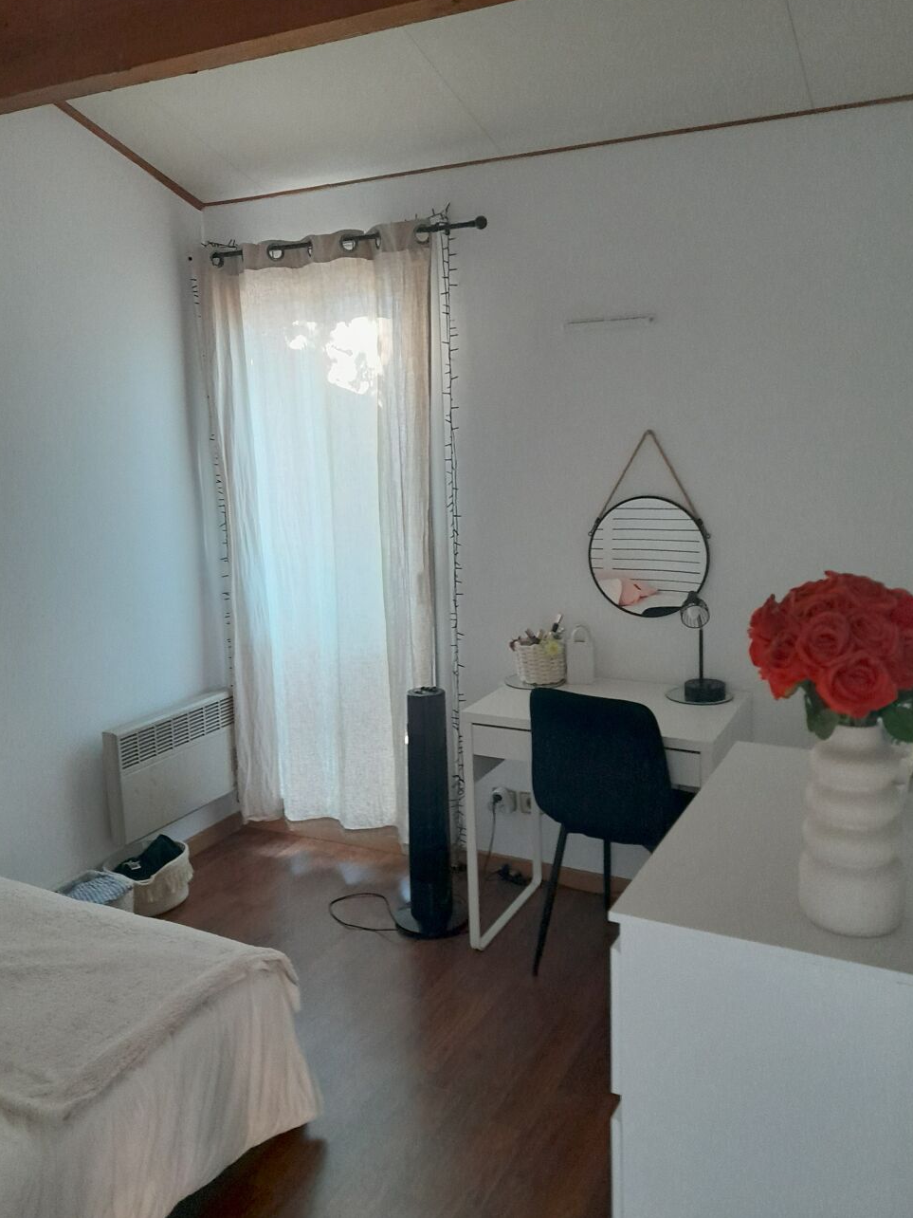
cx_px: 470
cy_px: 588
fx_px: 950
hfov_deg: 51.3
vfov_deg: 65.3
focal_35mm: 27
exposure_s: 1/33
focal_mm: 4
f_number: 1.8
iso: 320
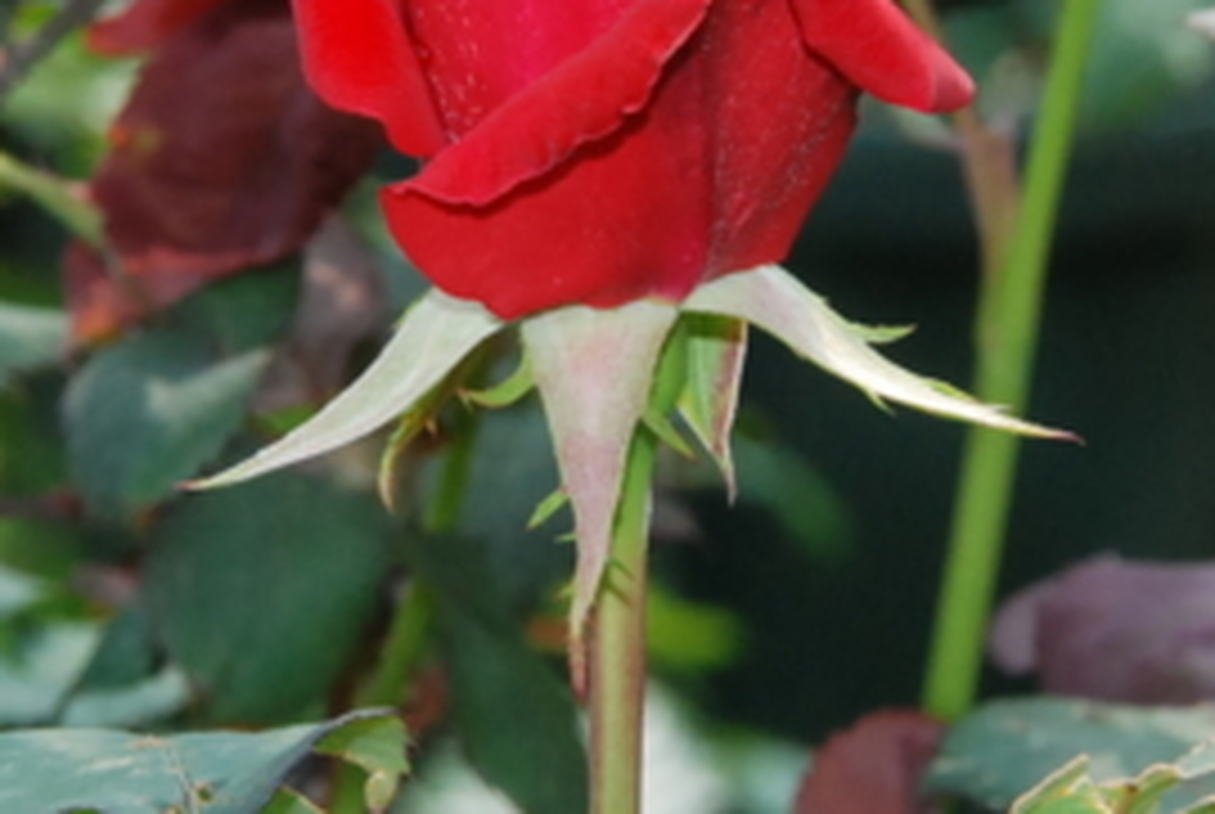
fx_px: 24829
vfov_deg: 1.9
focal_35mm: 734
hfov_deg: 2.8
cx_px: 720
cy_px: 72
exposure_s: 1/200
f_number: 16
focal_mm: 165
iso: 800
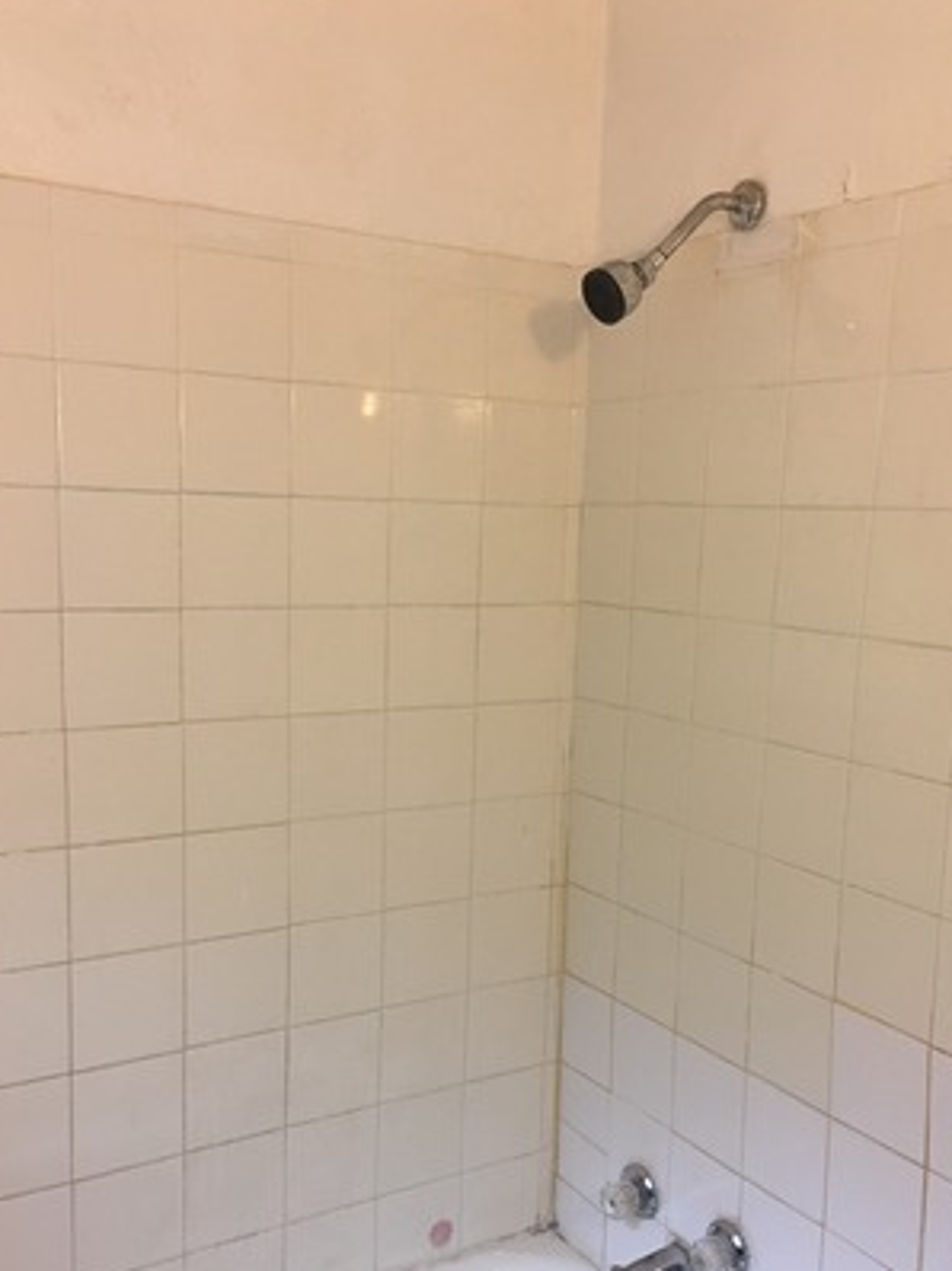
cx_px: 527
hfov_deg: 40.6
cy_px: 722
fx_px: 1285
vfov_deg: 52.5
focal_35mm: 35
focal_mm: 4.15
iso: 64
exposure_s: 1/15
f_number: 2.2
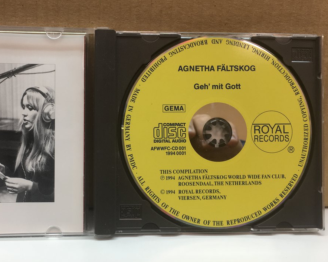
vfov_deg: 36.5
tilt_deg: -13.6
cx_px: 97
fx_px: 398
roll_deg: -0.5
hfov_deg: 43.8
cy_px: 135
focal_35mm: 41
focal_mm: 4.15
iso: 32
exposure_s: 1/50
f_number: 2.2
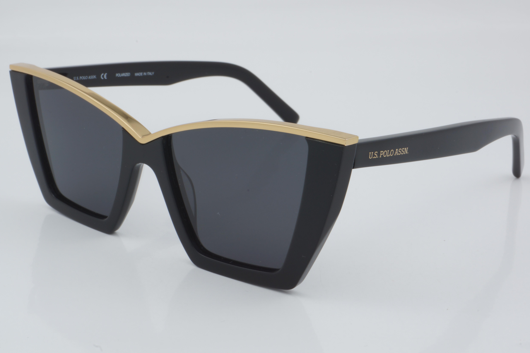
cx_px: 265
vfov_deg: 18.2
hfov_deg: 27.0
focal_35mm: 75
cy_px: 176
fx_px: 1104
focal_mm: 50
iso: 100
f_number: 32
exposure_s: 1/3
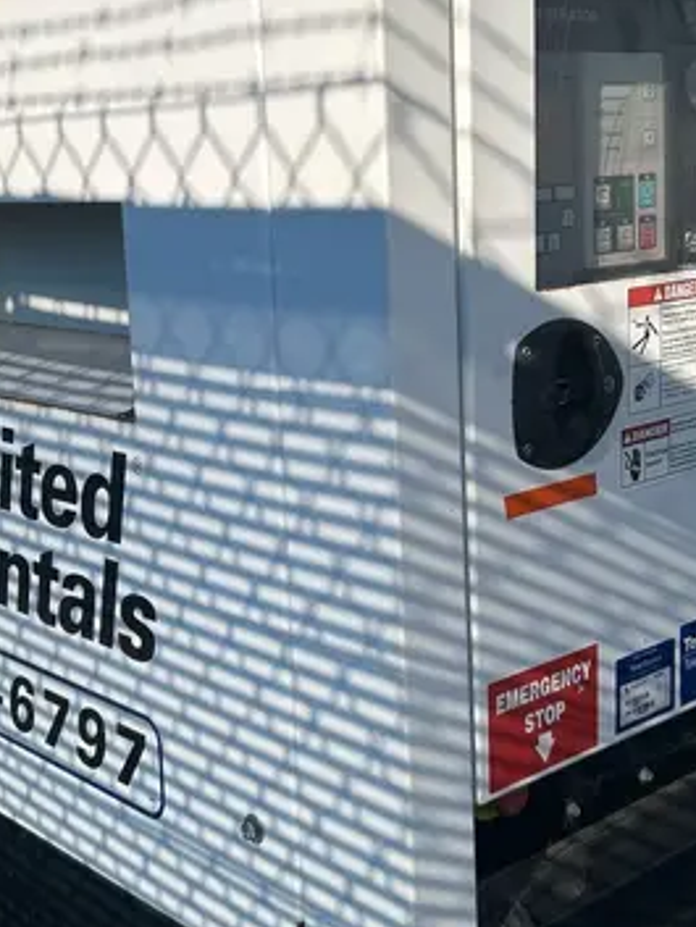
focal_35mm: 54
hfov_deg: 27.0
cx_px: 360
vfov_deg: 35.4
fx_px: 1447
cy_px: 372
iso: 50
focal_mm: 5.7
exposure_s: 1/6579
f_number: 1.5
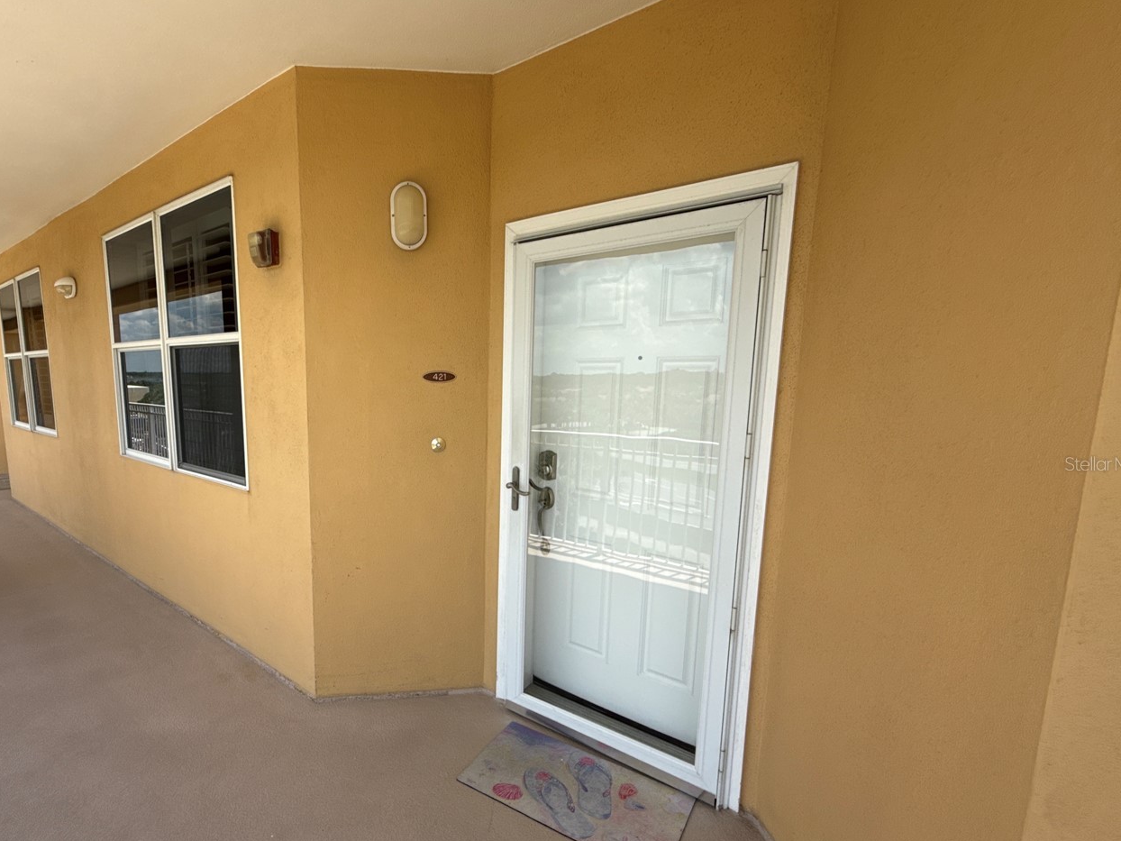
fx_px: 583
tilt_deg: -7.8
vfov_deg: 71.4
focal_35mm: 18
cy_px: 463
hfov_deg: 86.2
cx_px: 429
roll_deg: +0.4
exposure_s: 1/1017
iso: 50
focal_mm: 2.22
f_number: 2.2
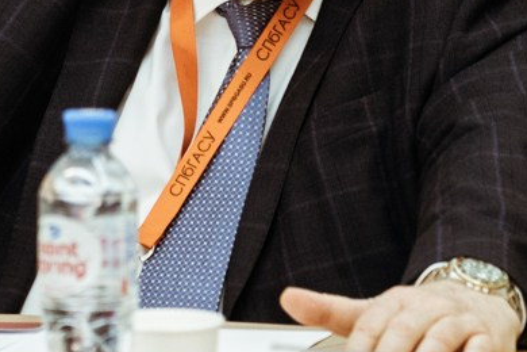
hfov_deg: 5.3
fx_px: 5665
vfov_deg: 3.5
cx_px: -113
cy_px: -208
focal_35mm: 387
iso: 2500
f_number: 4
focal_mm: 93
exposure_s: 1/200
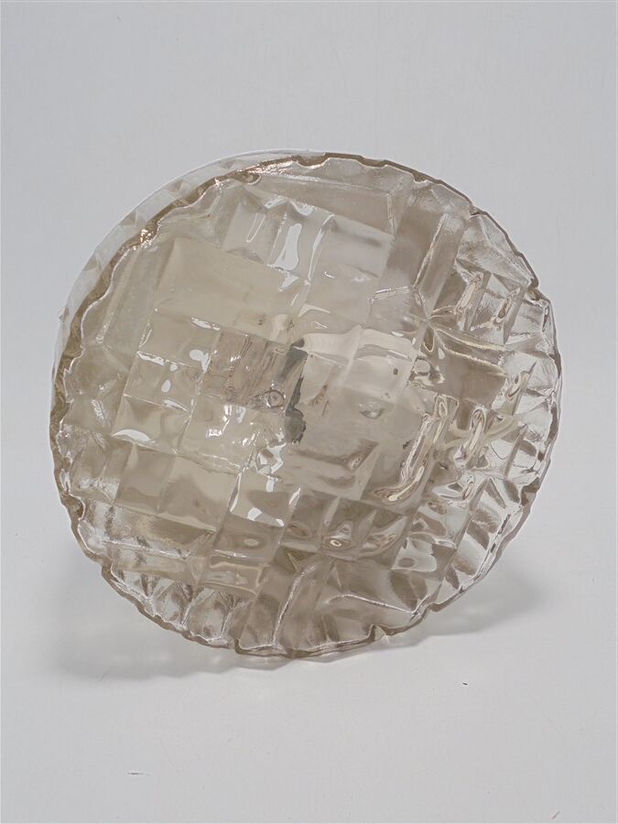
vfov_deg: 49.0
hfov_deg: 37.7
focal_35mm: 38
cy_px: 412
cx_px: 309
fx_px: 905
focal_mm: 6.9
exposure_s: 1/60
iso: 100
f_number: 4.2
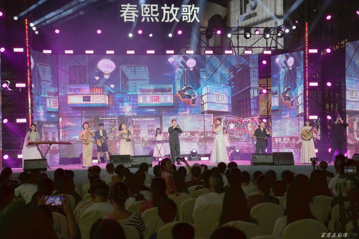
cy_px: 120
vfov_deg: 19.7
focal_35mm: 69
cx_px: 180
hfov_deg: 29.2
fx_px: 688
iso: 125
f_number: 4.5
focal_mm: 69
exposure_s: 1/125
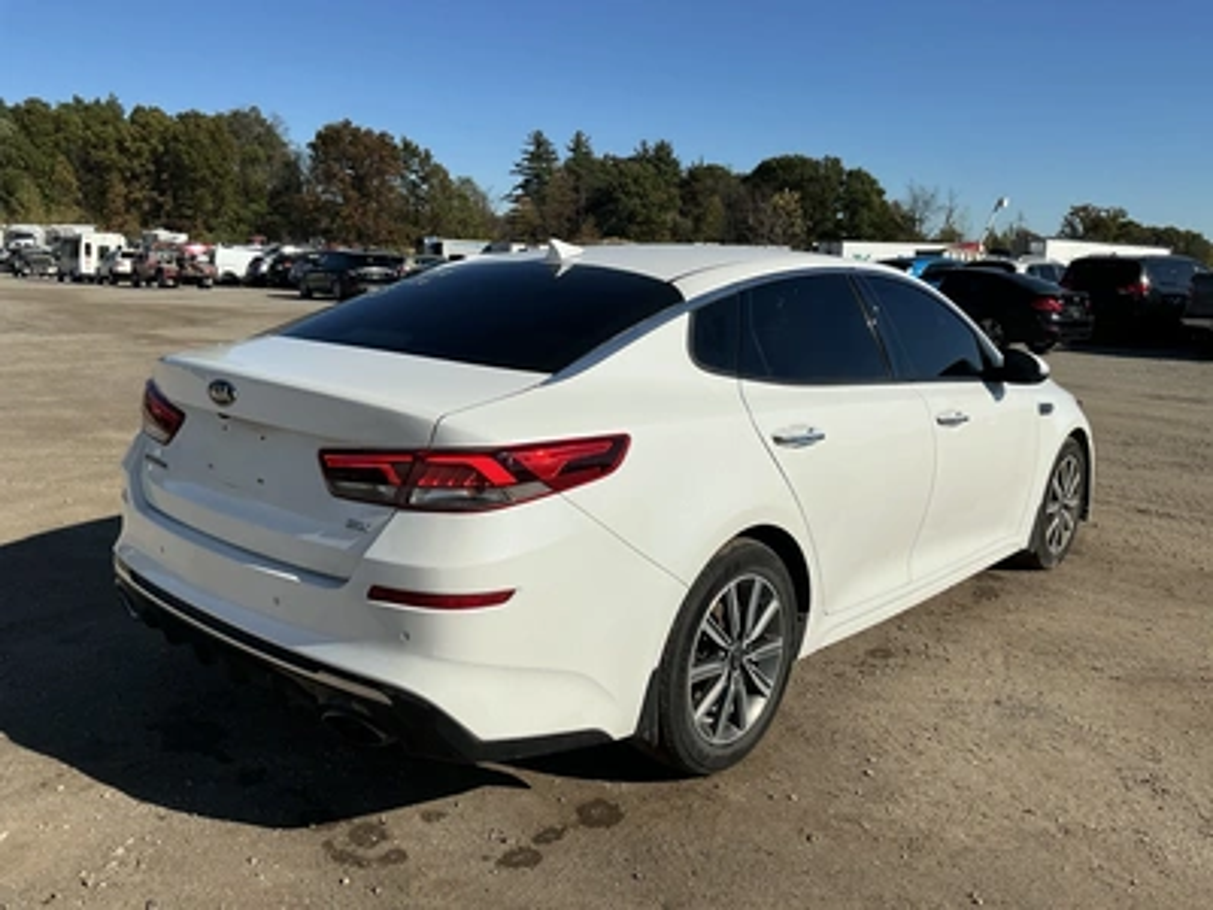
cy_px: 455
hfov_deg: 63.4
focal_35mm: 28
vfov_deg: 49.7
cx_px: 606
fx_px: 981
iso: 25
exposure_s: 1/4405
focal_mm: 3
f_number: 1.8
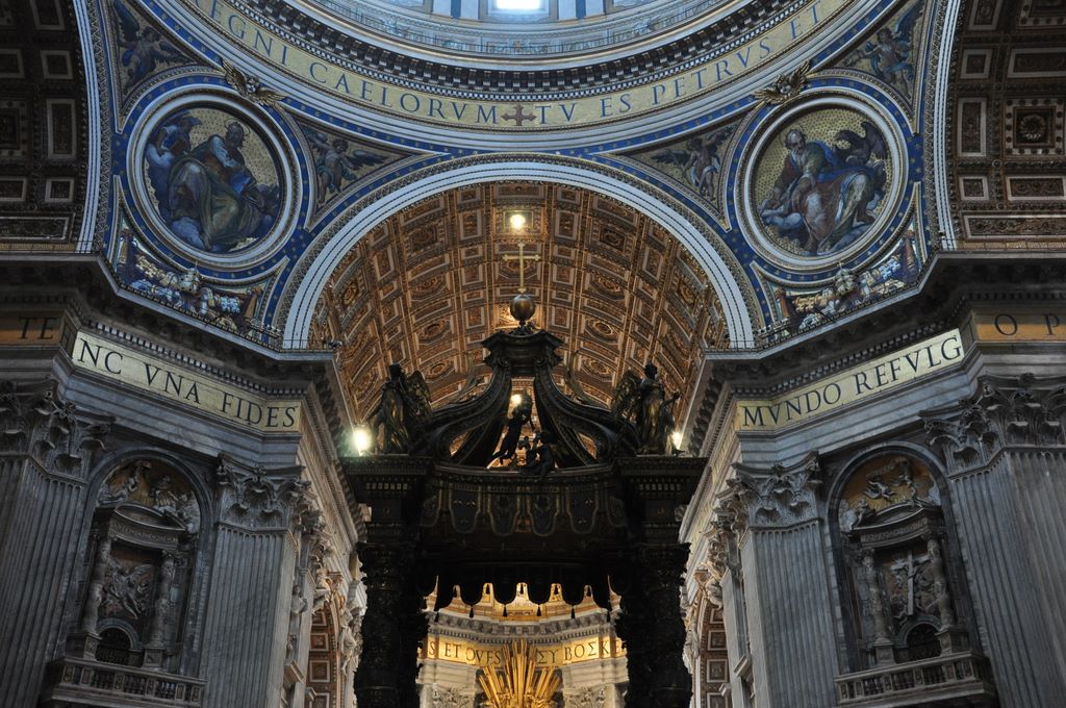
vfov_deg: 35.4
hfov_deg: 51.3
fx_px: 1109
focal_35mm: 38
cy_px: 354
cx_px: 533
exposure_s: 1/13
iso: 800
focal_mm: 25
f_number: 6.3
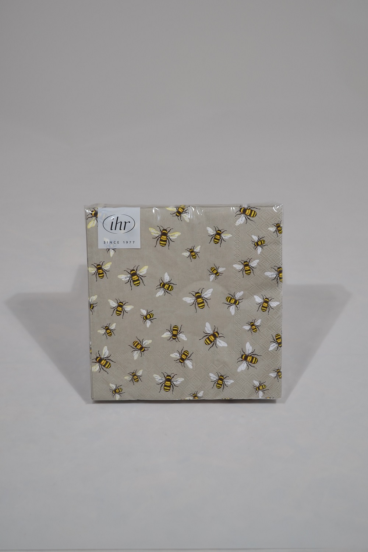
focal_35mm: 48
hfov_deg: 28.1
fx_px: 736
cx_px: 184
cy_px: 276
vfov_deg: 41.1
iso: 100
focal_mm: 32
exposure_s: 1/125
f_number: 4.8
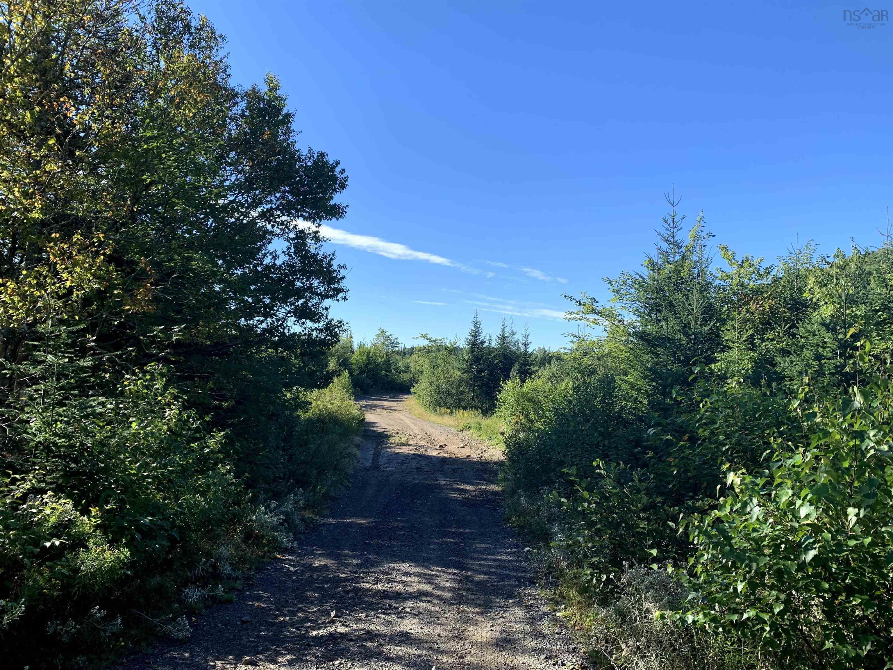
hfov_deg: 67.3
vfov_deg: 53.1
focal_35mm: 26
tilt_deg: +3.1
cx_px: 446
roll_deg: -3.4
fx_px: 671
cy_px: 335
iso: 25
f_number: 1.8
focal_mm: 4.25
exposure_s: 1/1176
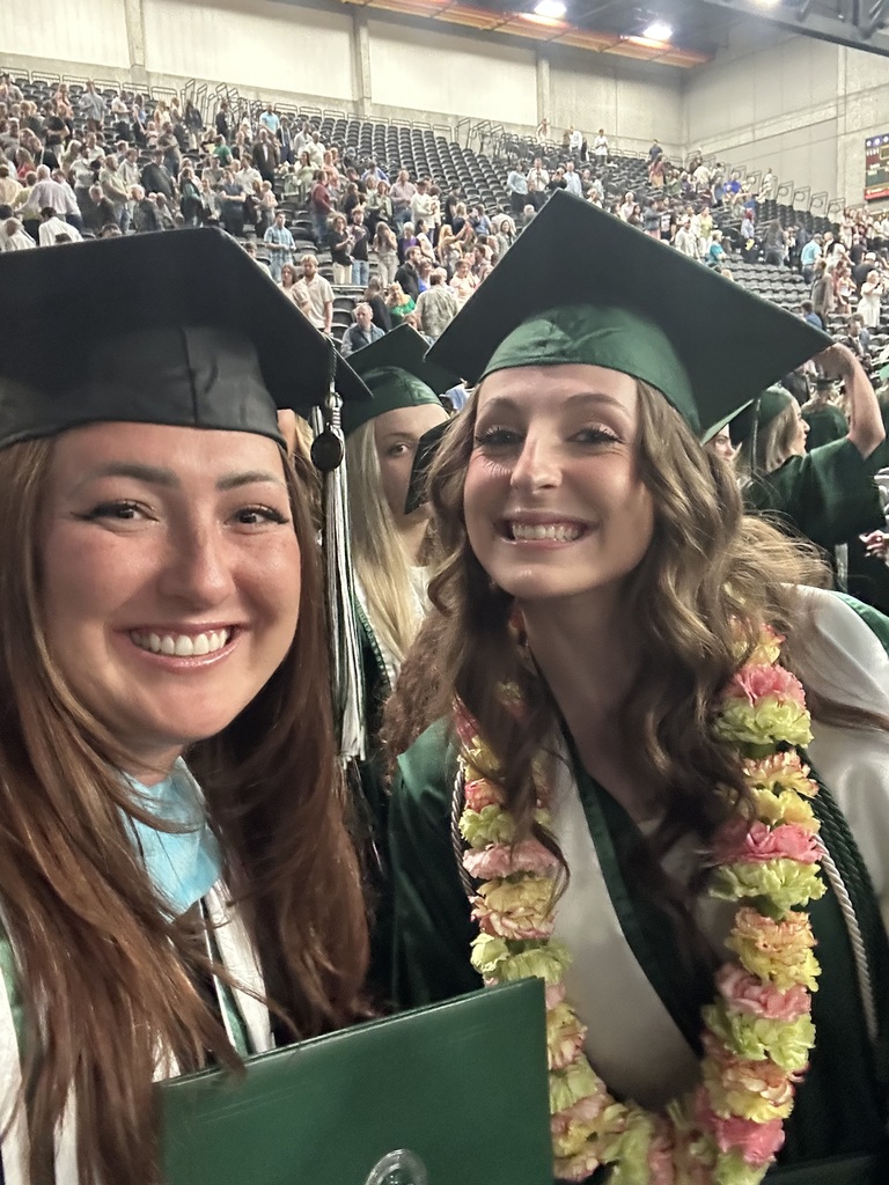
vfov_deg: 60.0
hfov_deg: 46.8
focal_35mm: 30
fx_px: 1027
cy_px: 592
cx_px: 444
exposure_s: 1/40
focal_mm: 2.69
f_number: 1.9
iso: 320
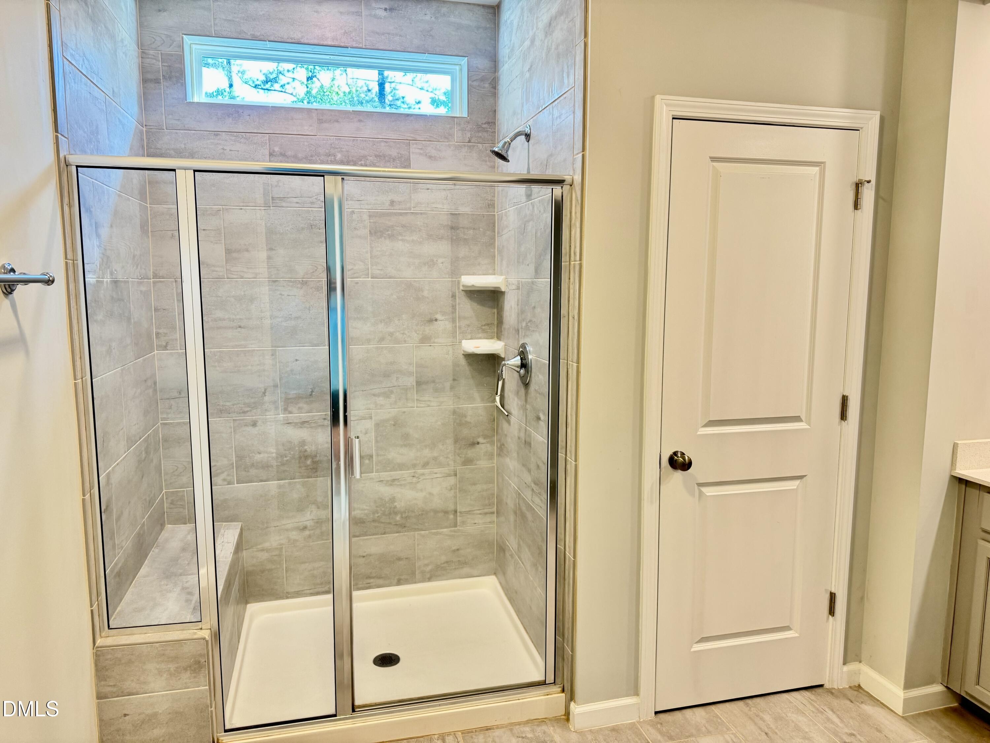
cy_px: 372
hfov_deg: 71.6
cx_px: 495
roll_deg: -0.6
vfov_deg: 56.8
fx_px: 686
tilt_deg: -7.4
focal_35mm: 24
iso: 160
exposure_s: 1/60
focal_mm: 6.76
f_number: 1.78
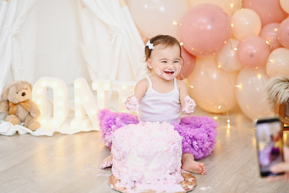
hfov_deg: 23.9
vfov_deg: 16.1
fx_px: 682
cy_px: 96
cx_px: 144
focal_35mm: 85
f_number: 2
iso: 800
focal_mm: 85
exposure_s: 1/250
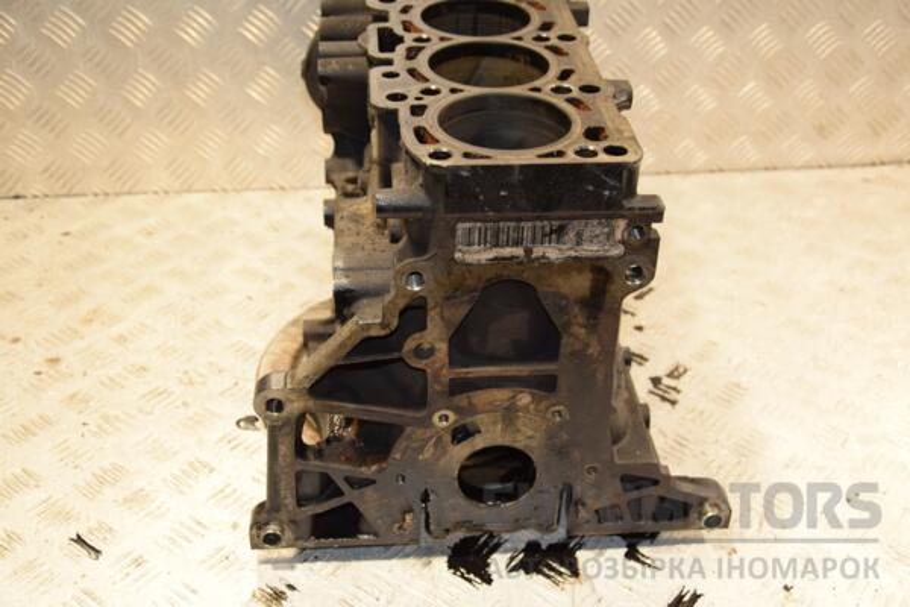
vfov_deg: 29.9
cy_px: 304
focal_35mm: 45
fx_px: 1137
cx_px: 455
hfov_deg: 43.6
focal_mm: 30
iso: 800
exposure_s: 1/160
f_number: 5
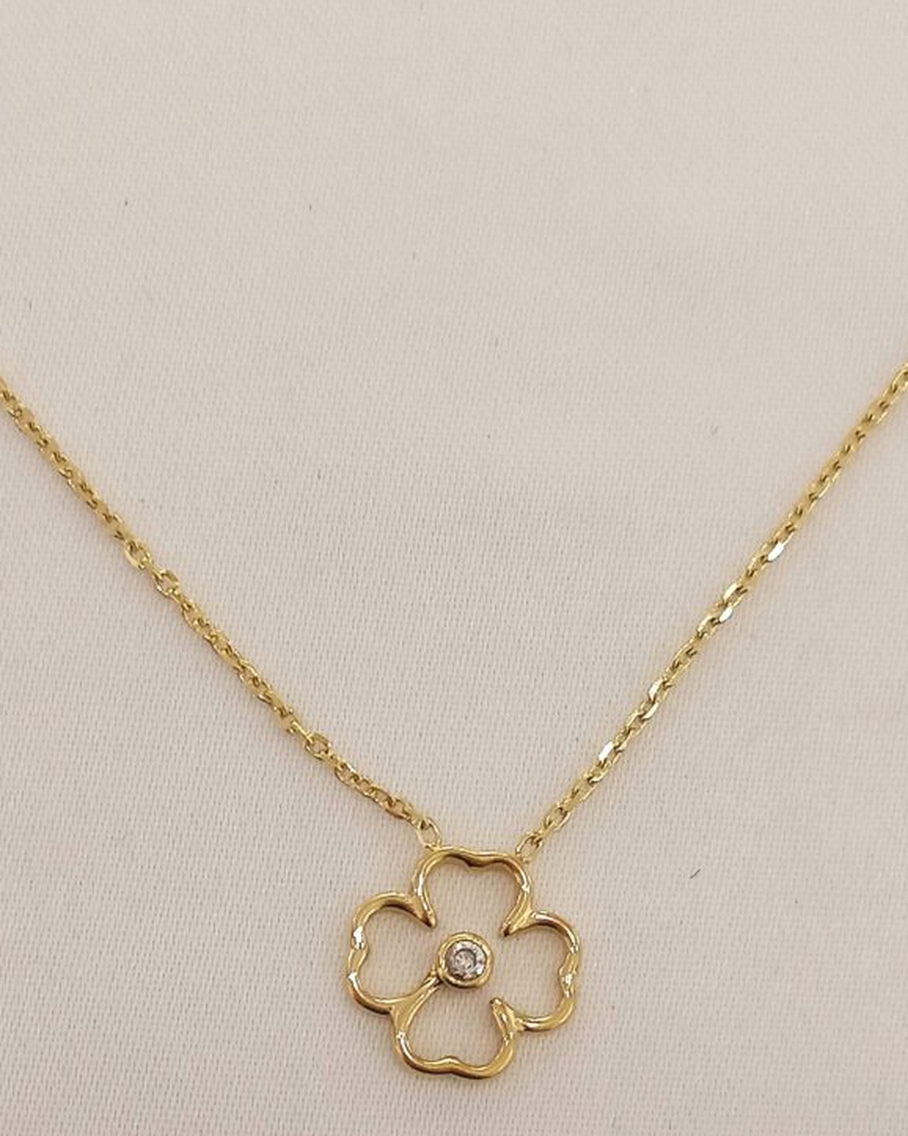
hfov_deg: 18.5
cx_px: 465
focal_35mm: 83
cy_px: 677
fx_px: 2789
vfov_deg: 23.0
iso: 100
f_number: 1.8
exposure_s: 1/50
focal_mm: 4.75
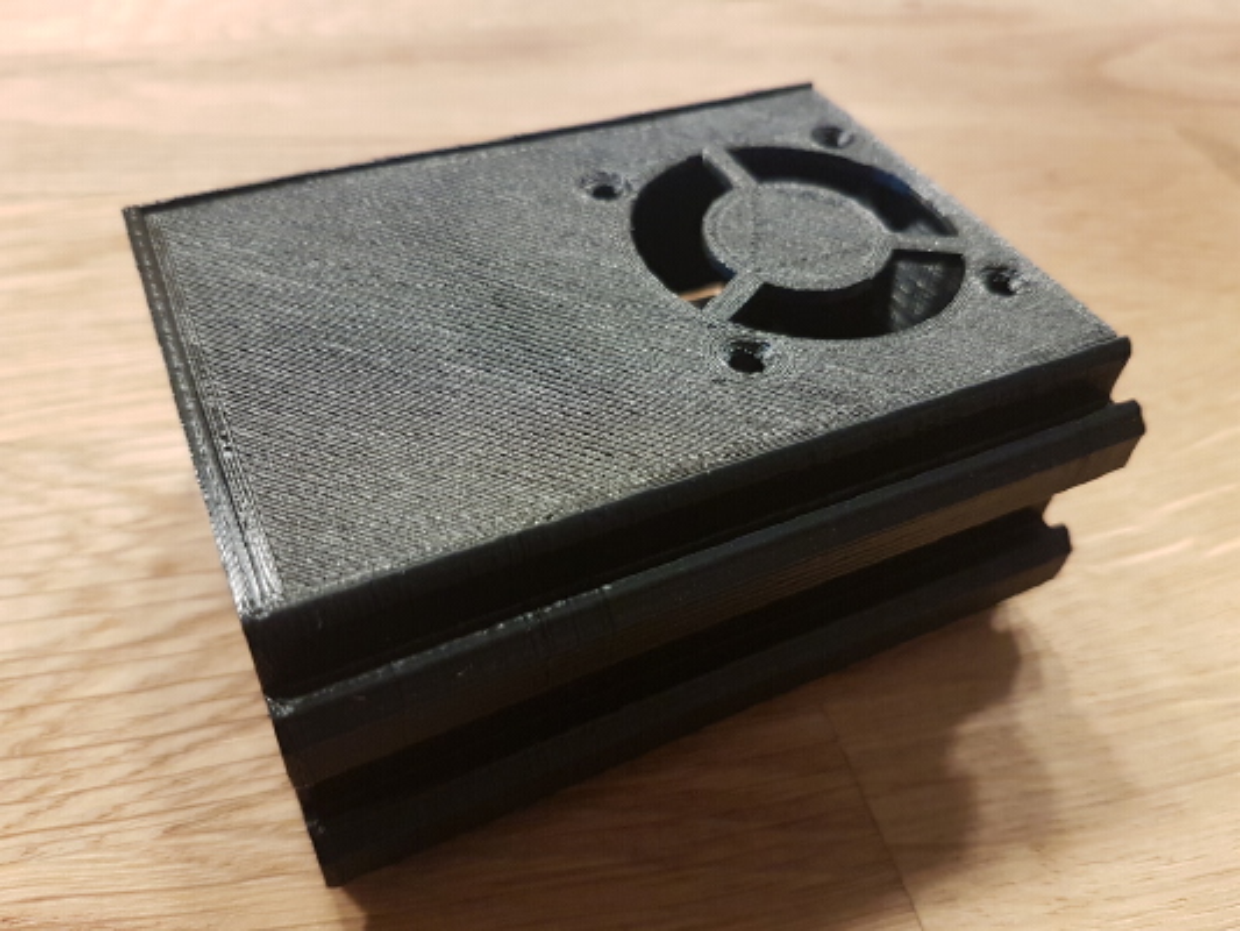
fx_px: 932
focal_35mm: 26
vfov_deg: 53.1
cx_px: 620
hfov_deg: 67.3
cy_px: 466
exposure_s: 1/13
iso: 200
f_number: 1.7
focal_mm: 4.2
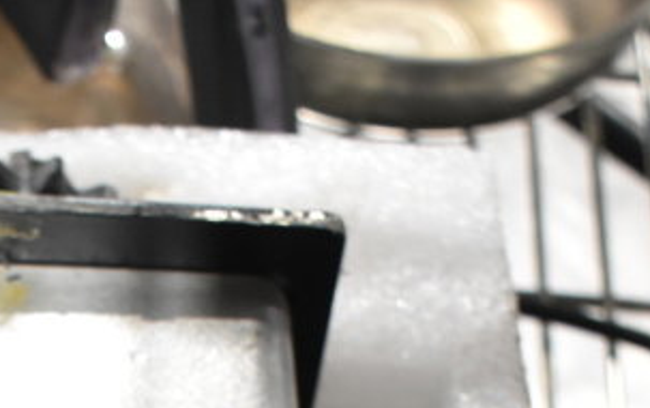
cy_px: 980
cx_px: 54
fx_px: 2208
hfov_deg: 16.5
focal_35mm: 125
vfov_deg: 9.4
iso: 1800
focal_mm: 27
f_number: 4
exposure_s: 1/40
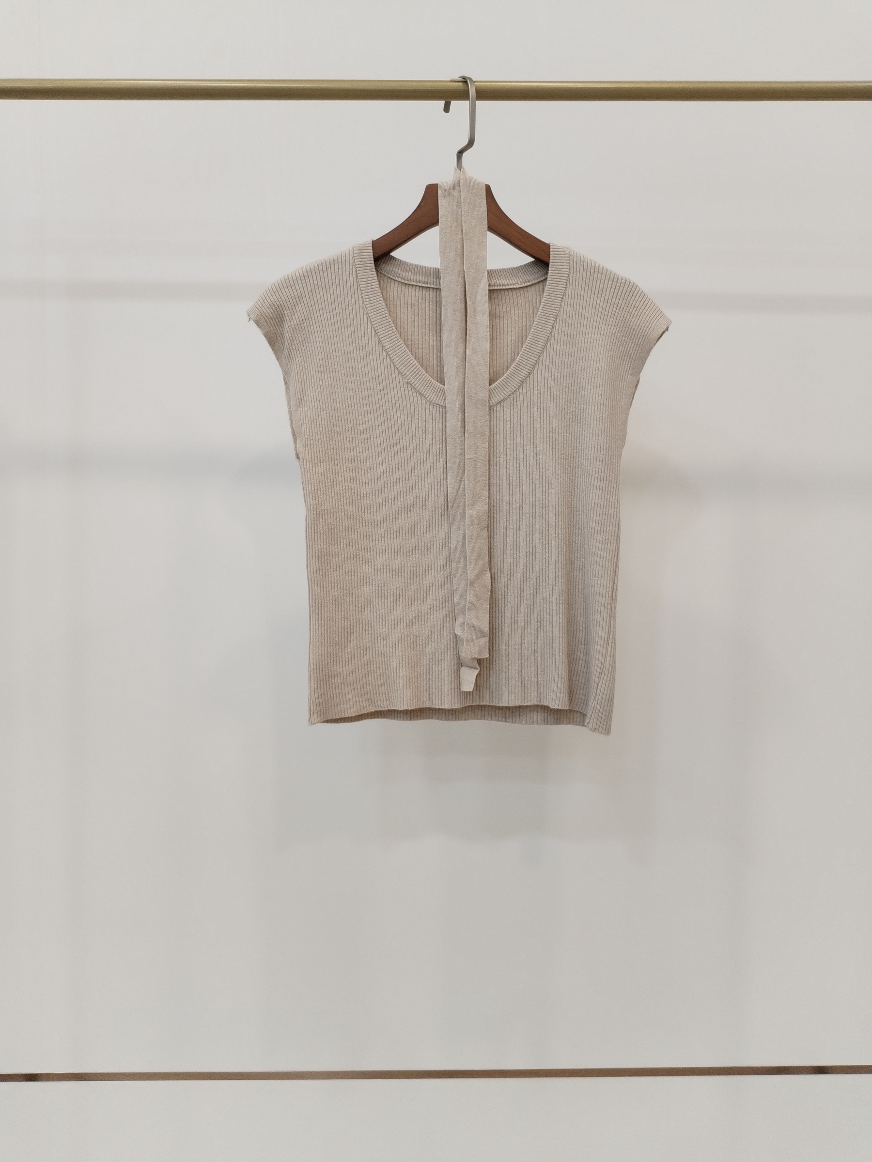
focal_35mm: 29
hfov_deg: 48.2
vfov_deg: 61.7
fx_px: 974
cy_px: 581
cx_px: 436
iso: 321
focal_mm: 4.75
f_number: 1.8
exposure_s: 1/60
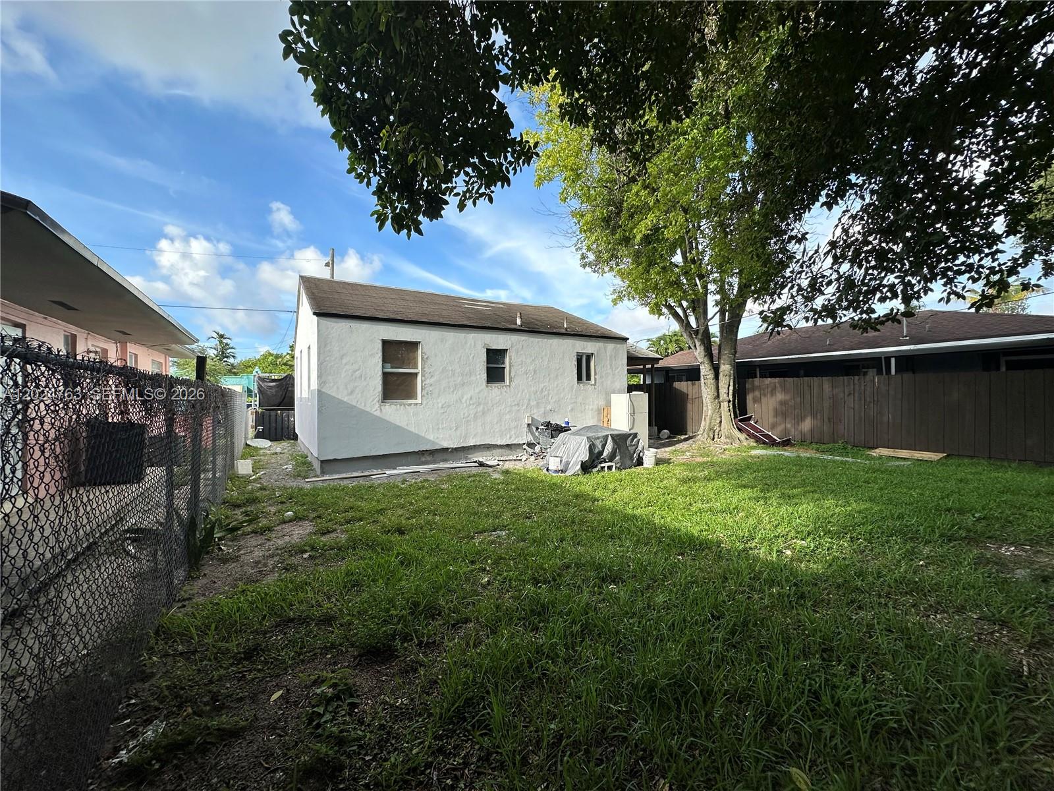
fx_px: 426
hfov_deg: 102.1
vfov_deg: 85.7
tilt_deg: +0.2
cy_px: 396
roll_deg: +0.5
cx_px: 527
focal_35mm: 14
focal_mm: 2.22
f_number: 2.2
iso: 50
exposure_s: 1/903
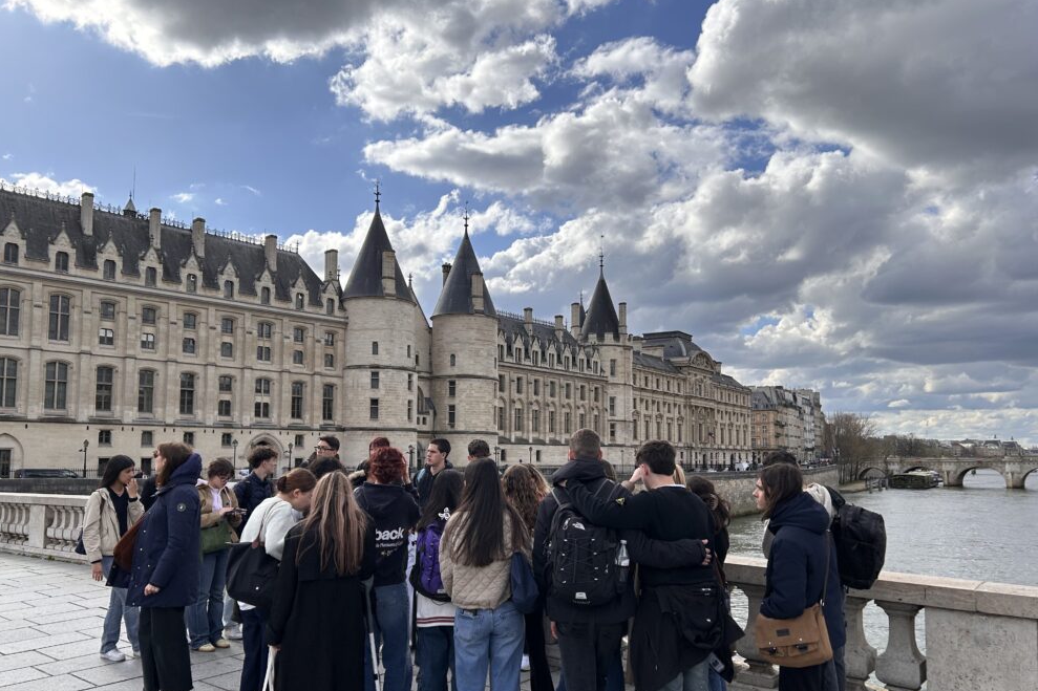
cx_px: 517
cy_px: 396
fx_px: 807
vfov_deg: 46.2
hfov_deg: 65.5
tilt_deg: +5.0
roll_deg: -0.6
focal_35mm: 28
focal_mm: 5.7
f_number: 1.5
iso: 50
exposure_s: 1/5319
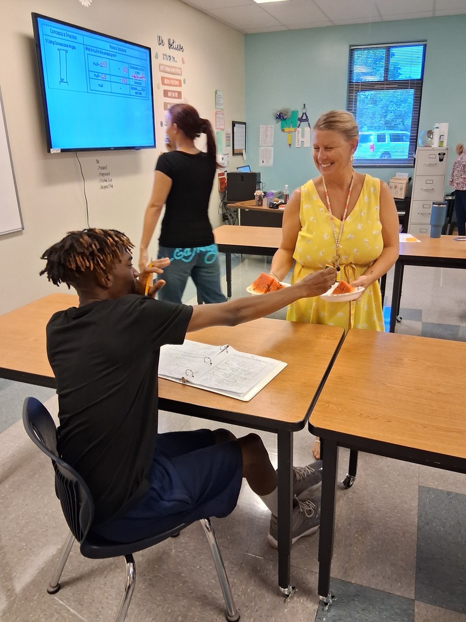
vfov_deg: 67.3
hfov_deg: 53.1
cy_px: 311
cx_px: 233
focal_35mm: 26
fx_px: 467
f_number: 1.8
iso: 500
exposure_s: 1/60
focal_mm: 3.98
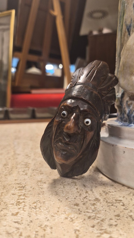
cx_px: 70
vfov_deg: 71.9
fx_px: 164
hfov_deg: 44.4
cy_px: 122
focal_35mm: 26
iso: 250
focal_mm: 5.4
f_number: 1.8
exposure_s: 1/100
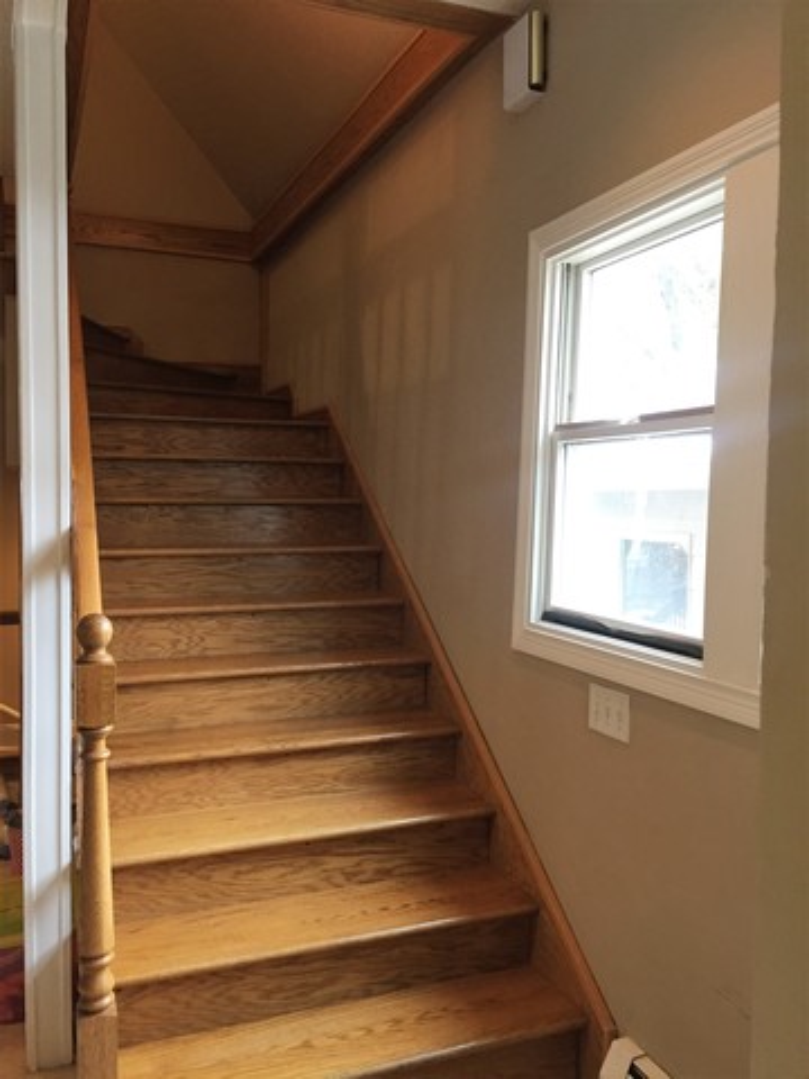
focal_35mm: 29
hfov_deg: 48.2
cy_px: 540
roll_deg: -1.1
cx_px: 404
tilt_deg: -3.1
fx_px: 904
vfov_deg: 61.7
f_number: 2.2
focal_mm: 4.15
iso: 125
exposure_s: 1/30
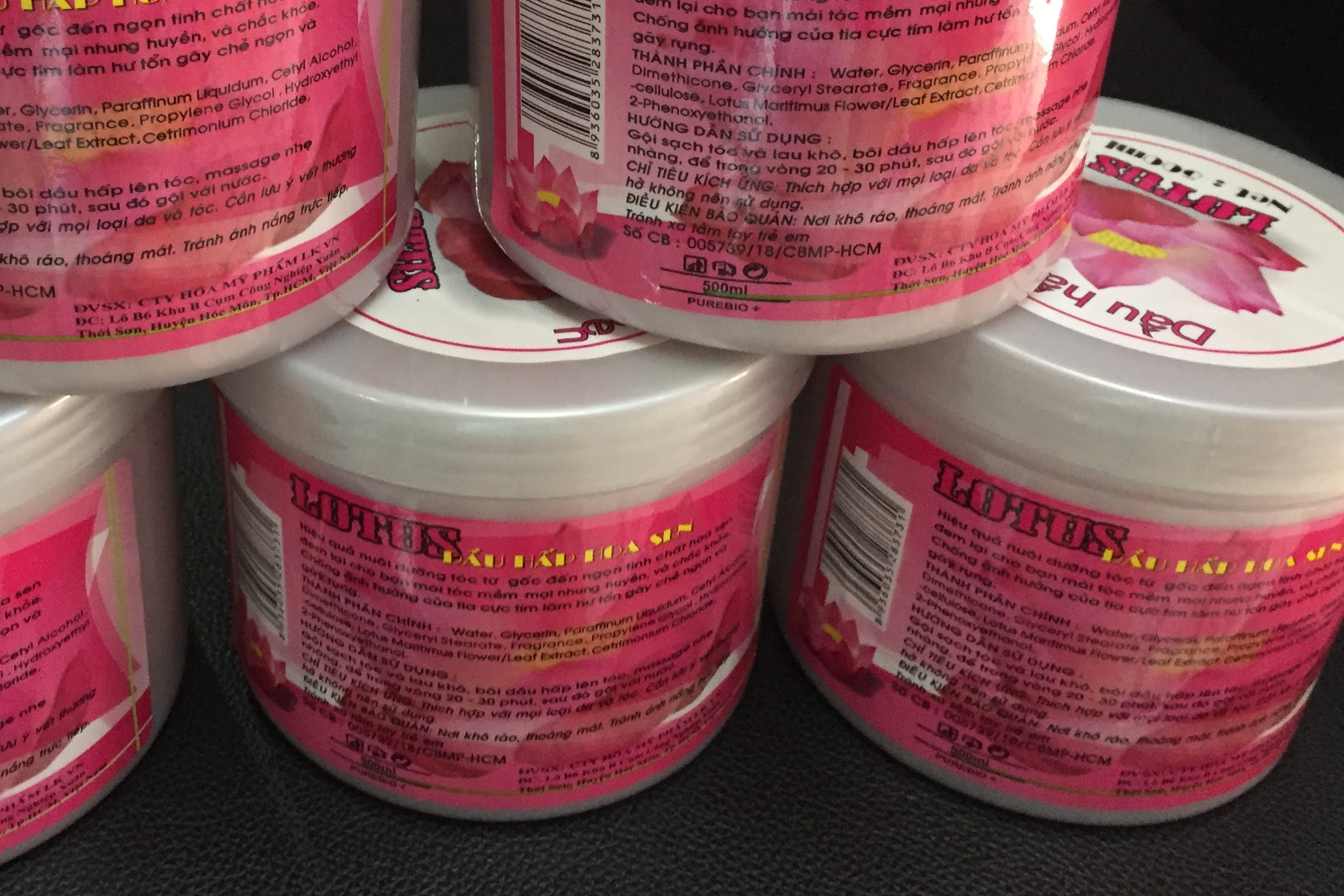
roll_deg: -3.6
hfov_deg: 44.1
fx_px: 1643
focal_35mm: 44
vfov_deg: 29.9
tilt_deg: -27.8
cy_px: 192
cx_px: 487
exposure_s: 1/33
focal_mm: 4.15
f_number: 2.2
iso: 200
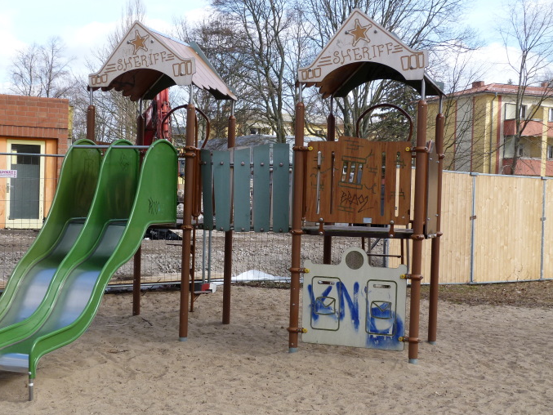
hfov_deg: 36.7
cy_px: 221
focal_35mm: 52
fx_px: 831
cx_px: 227
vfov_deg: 28.0
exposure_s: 1/250
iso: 80
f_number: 4
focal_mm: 7.9
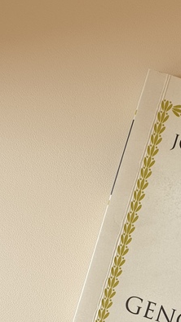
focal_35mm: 66
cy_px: 341
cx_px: 222
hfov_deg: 17.3
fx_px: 563
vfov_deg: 29.3
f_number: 2.4
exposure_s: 1/100
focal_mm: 4.3
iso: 80
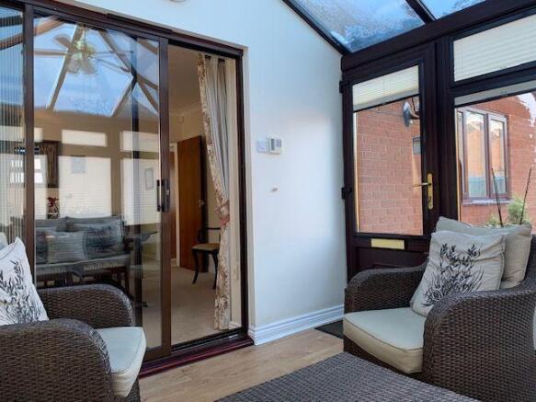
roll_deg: +1.7
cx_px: 268
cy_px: 201
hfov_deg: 67.3
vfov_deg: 53.0
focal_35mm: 26
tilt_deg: +0.9
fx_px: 403
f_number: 1.8
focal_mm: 4.25
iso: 64
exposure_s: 1/121
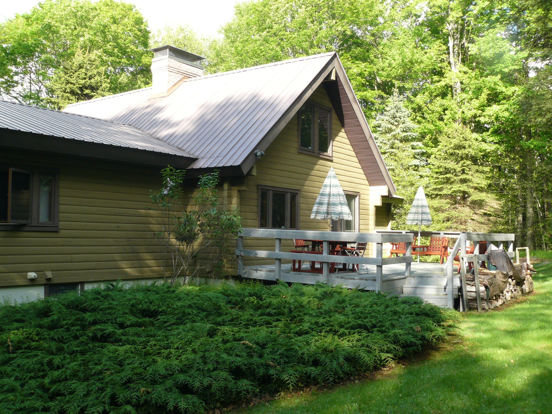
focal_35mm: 36
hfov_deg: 51.4
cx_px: 276
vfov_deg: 39.7
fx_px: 574
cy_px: 207
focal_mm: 6
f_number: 4
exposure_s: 1/100
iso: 100
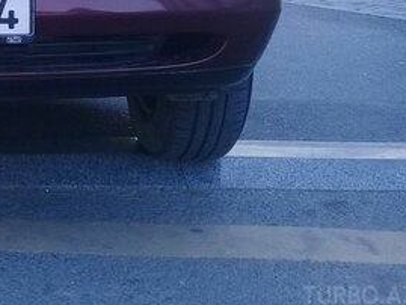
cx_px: -74
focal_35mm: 76
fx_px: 892
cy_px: -52
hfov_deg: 23.5
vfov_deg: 18.5
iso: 50
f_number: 2.2
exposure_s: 1/323
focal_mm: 3.3
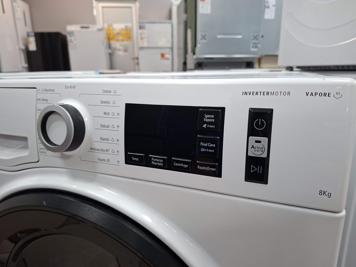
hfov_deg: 73.9
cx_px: 178
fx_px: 237
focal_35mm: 23
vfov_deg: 58.9
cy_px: 134
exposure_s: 1/50
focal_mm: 5.54
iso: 200
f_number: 1.8
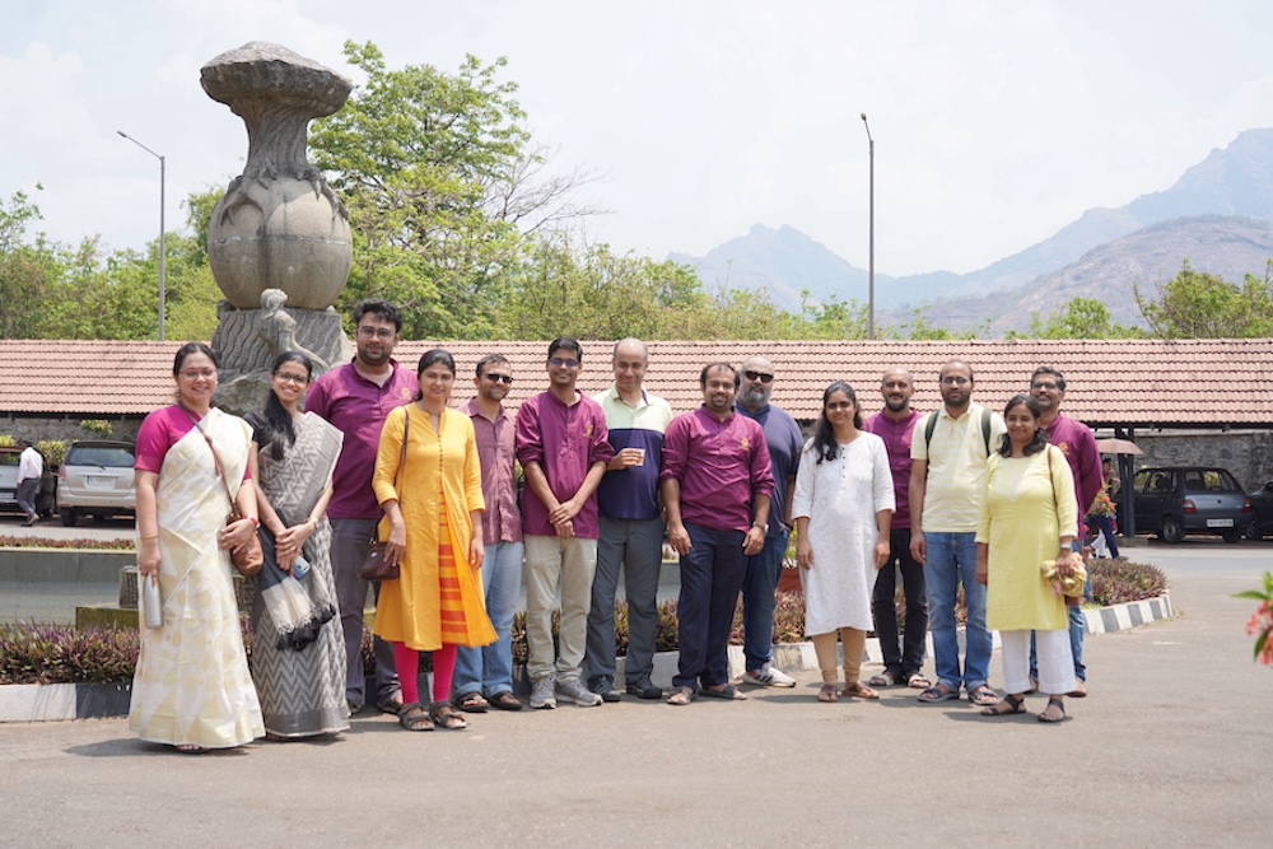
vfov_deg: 31.2
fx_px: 1521
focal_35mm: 43
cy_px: 424
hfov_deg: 45.4
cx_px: 636
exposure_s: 1/500
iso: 100
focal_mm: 43
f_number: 4.5
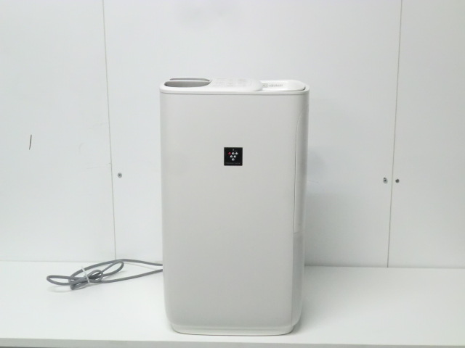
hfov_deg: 35.5
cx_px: 232
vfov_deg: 27.0
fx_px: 725
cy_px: 174
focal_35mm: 54
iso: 800
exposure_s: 1/50
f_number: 4.5
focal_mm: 9.8
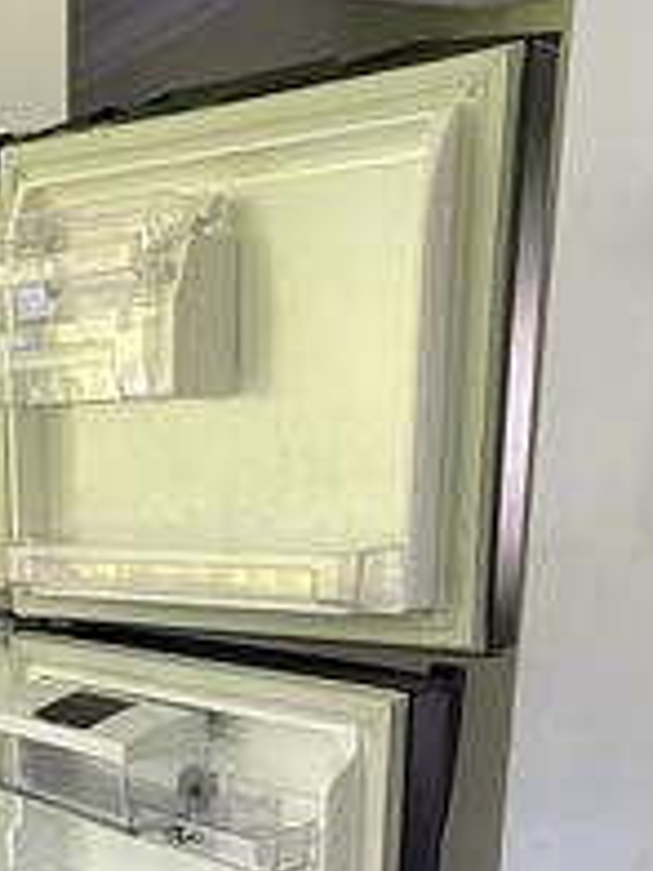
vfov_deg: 33.9
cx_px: 18
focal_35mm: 53
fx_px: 1333
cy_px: 813
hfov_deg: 26.2
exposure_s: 1/122
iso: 80
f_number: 1.8
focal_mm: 4.25
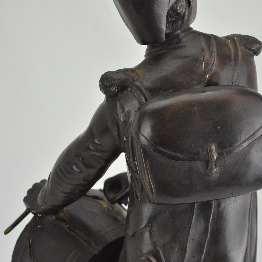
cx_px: 202
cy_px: 145
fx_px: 1147
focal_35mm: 134
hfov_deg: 13.0
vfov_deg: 13.0
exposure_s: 1/200
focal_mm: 58
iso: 800
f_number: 5
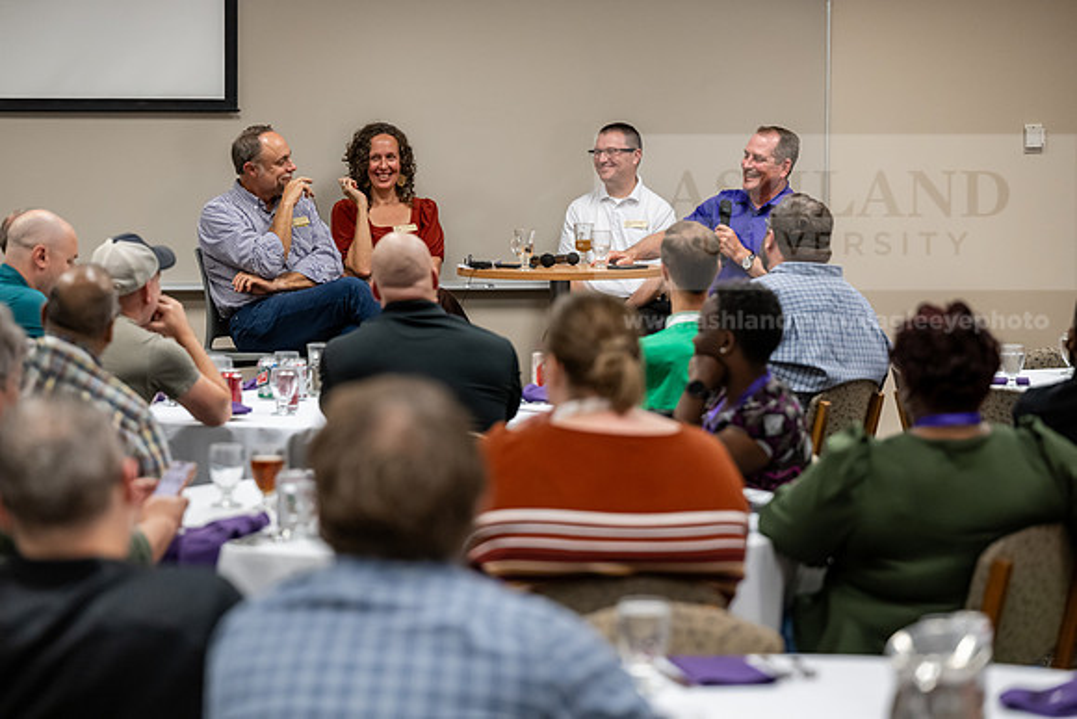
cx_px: 538
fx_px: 3291
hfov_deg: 18.6
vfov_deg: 12.5
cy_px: 360
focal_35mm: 110
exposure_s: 1/200
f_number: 3.2
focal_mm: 110
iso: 2000
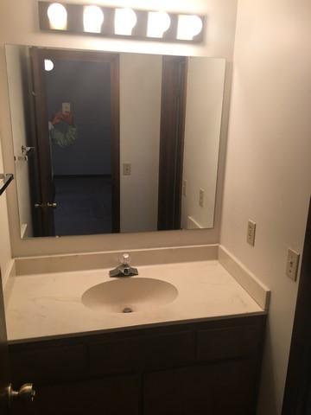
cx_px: 156
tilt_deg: -13.6
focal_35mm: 29
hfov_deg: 48.2
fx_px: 347
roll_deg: -1.4
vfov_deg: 61.7
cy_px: 208
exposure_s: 1/40
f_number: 2.2
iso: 25
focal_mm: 4.15
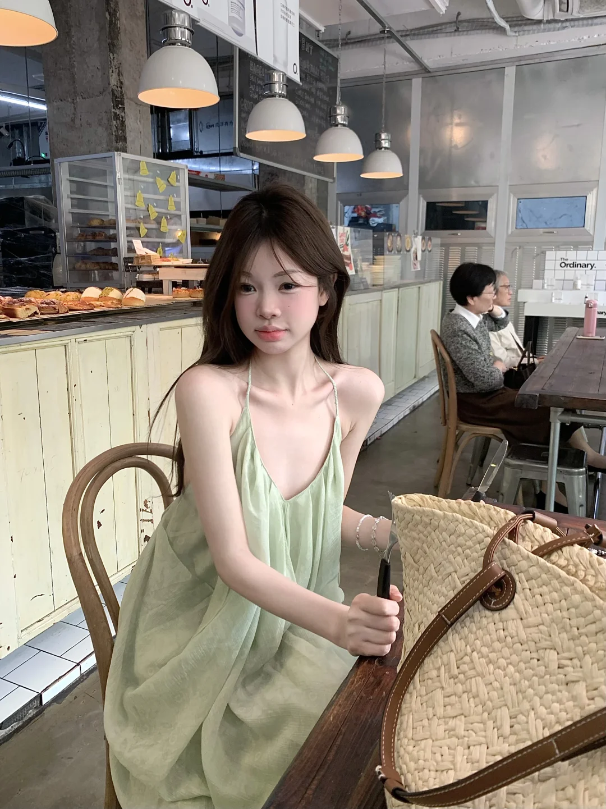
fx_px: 607
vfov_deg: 67.3
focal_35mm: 26
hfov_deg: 53.0
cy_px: 404
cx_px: 303
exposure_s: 1/60
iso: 100
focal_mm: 4.25
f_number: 1.8
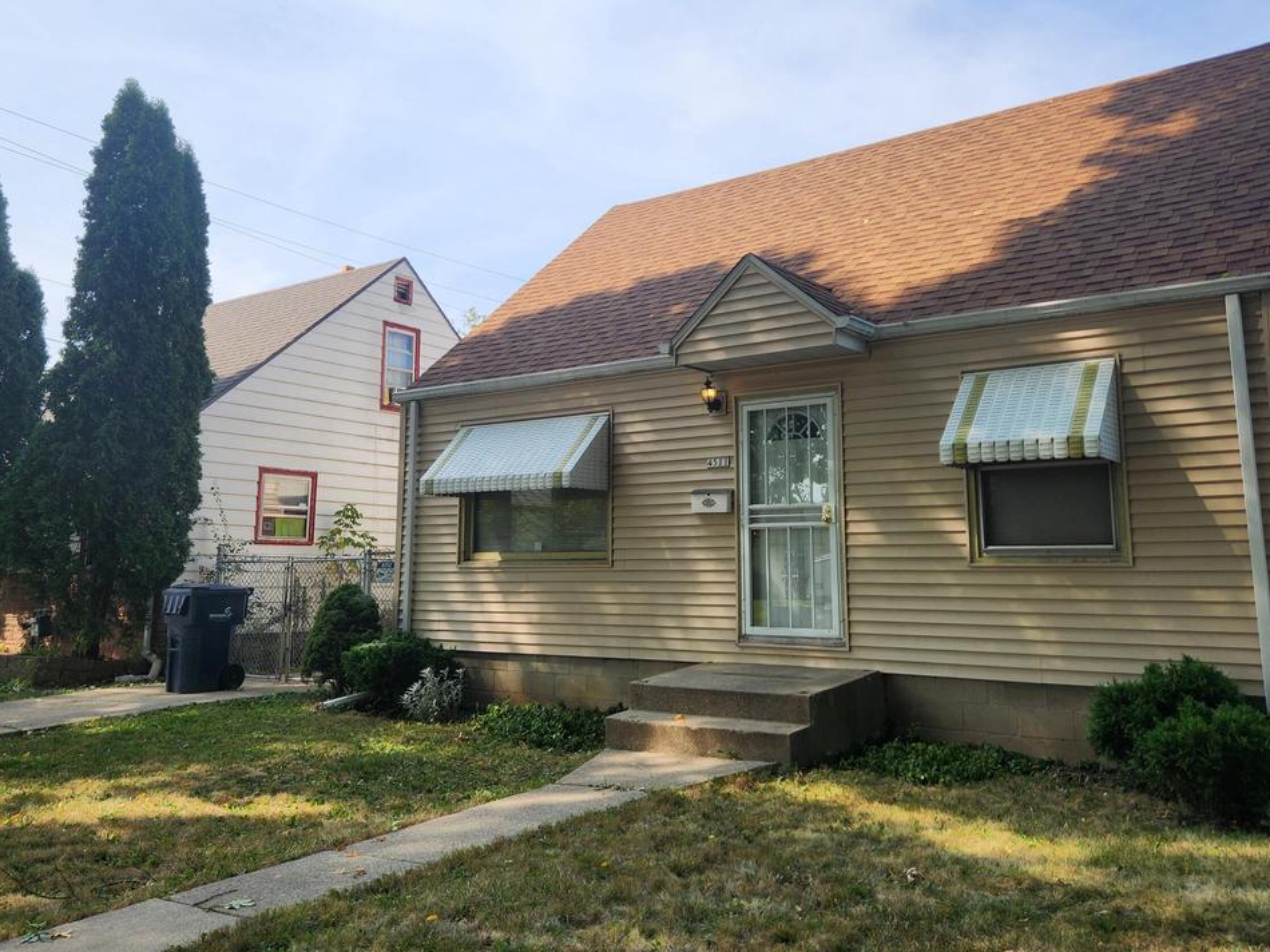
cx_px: 627
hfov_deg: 58.4
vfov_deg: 45.2
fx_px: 1137
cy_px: 385
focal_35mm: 31
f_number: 1.8
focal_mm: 5.4
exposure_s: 1/1096
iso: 20
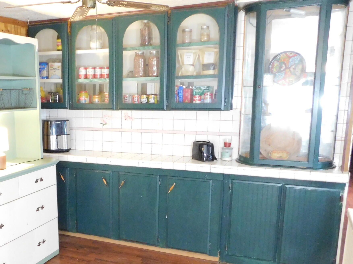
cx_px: 77
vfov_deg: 34.9
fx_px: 418
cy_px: 167
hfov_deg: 43.8
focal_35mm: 41
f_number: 3
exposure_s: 1/10
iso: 800
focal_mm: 4.1
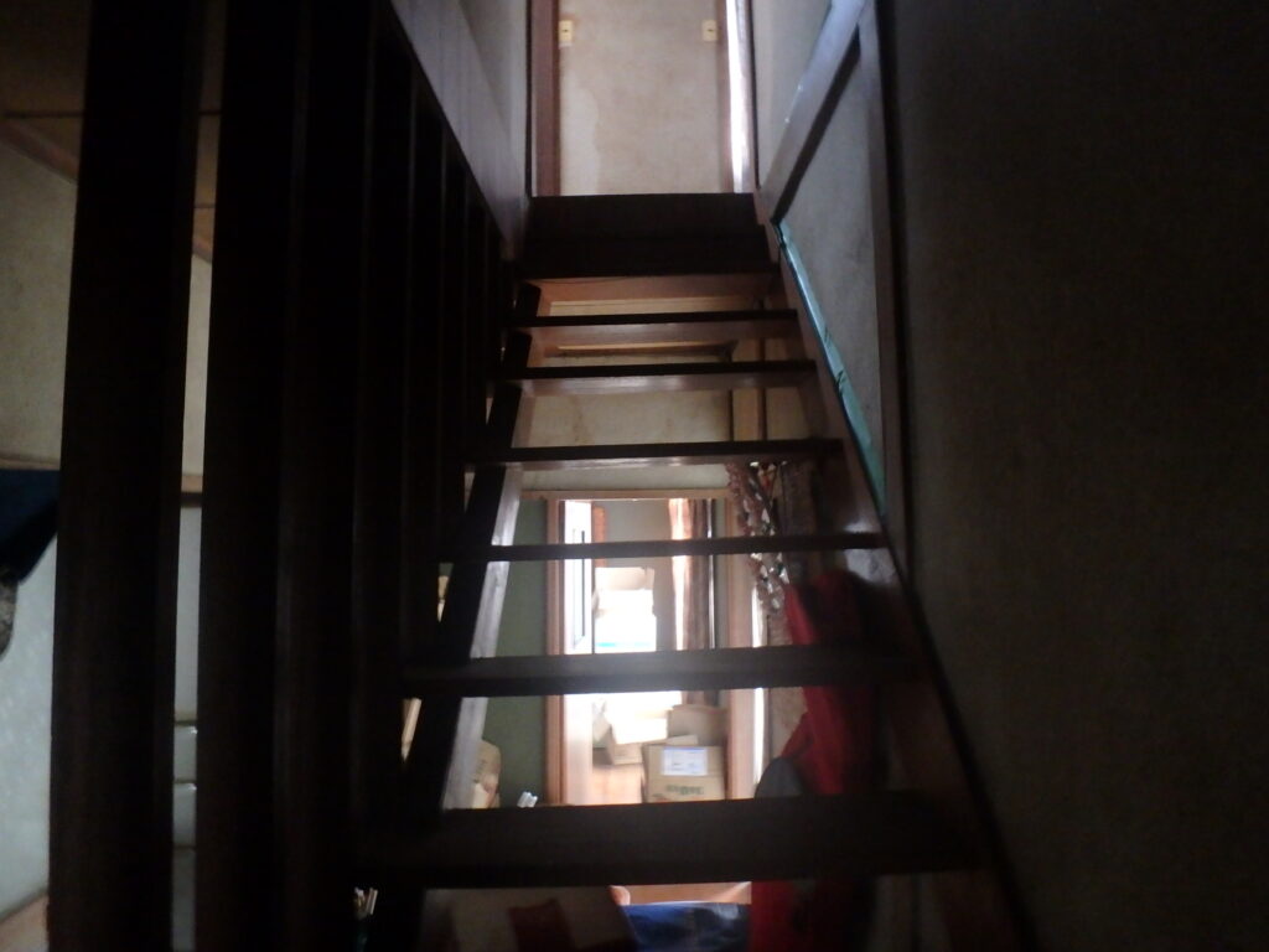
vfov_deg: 63.4
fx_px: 770
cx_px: 634
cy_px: 476
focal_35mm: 21
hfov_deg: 79.0
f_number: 3.5
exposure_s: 1/13
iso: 800
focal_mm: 3.7
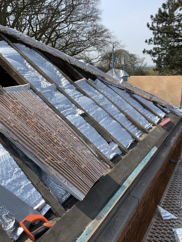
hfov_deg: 53.1
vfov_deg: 67.3
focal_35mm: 26
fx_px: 182
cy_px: 121
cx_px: 91
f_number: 1.8
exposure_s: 1/1689
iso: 25
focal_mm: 4.25
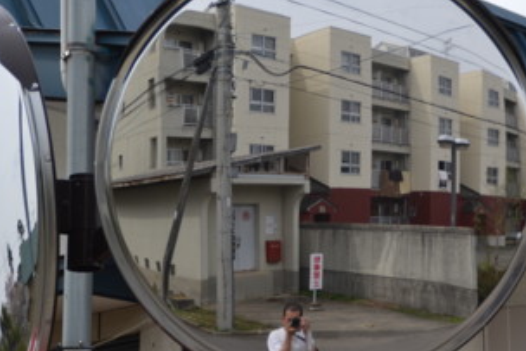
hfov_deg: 13.6
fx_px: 2207
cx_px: 334
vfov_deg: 9.1
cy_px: 157
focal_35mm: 151
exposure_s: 1/500
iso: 110
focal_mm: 68
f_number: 5.6
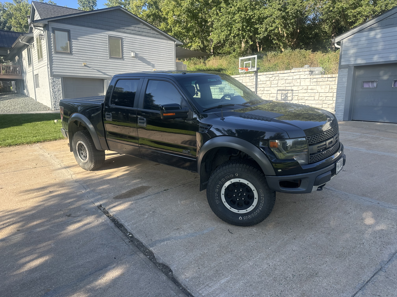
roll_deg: -1.4
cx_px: 198
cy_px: 148
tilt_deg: -9.1
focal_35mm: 24
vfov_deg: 56.8
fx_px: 275
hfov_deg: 71.6
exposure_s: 1/850
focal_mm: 6.86
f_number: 1.78
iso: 80
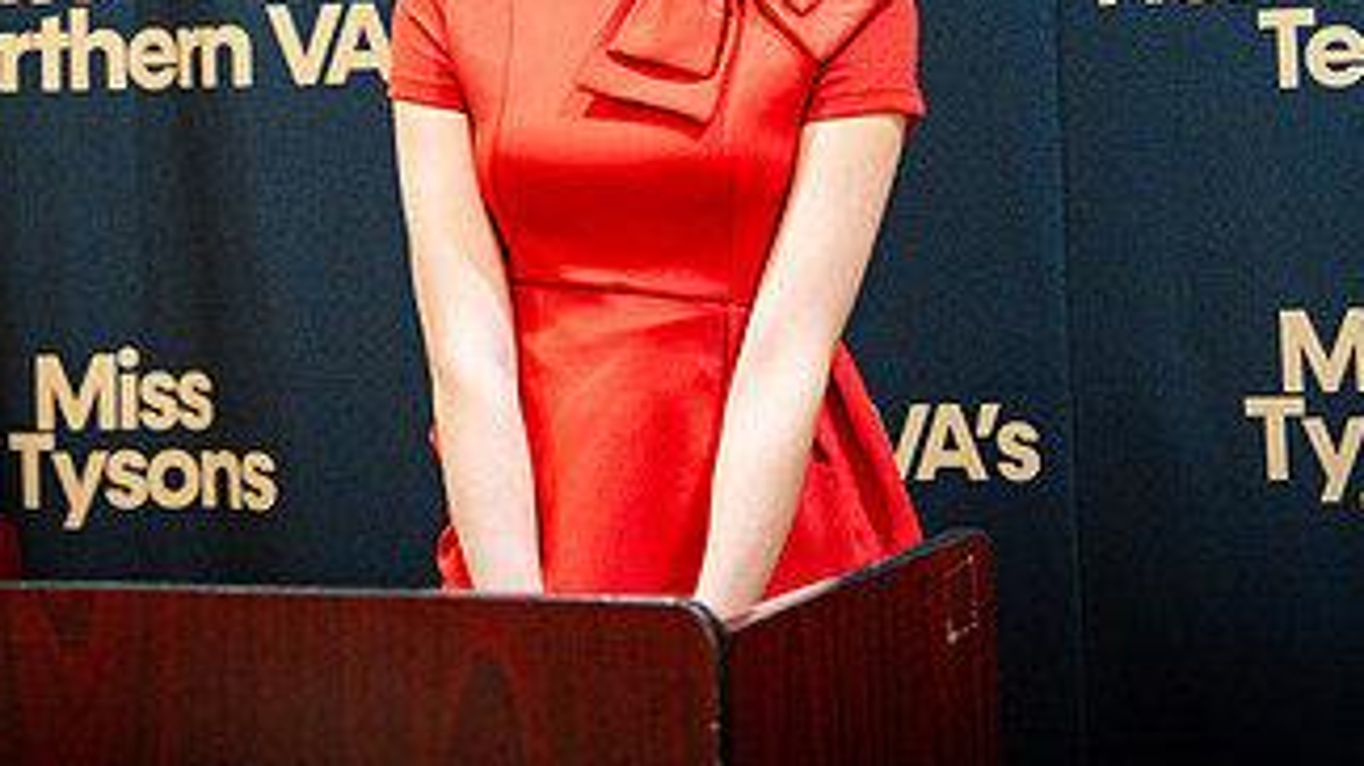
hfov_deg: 17.9
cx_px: 669
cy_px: -2
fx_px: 4339
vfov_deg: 10.0
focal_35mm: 120
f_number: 2.8
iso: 1600
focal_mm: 64
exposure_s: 1/125
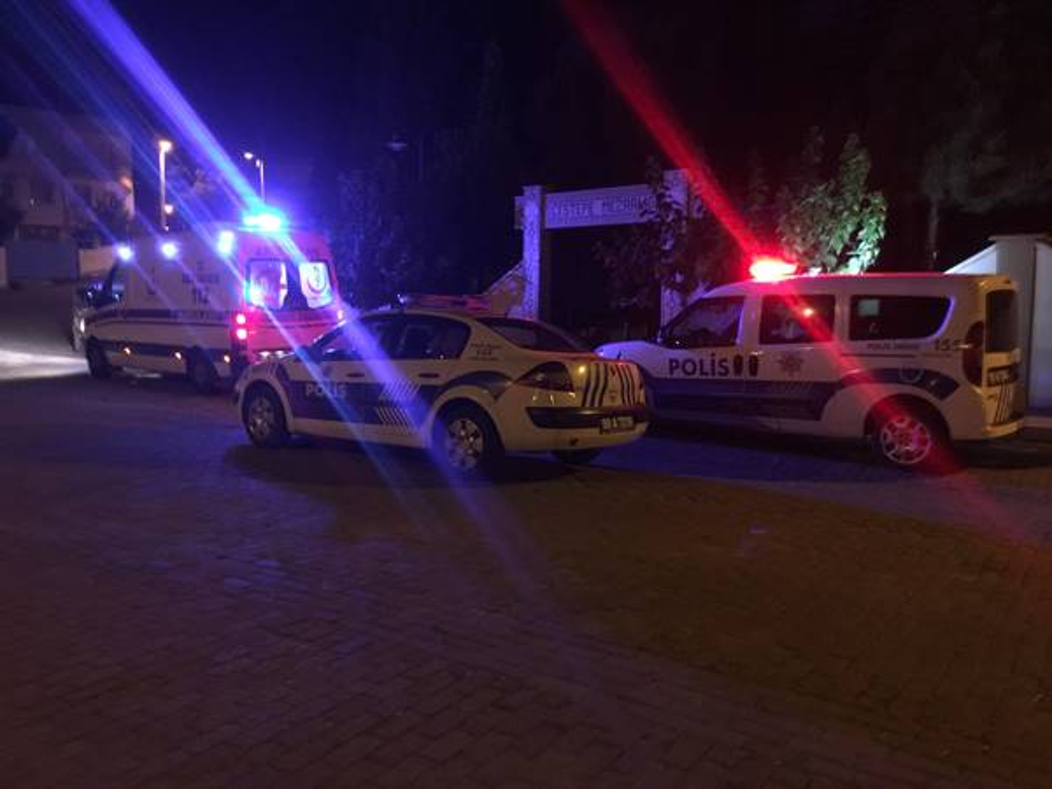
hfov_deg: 61.7
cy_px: 394
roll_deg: -0.6
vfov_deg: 48.2
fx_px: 881
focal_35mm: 29
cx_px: 526
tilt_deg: -5.0
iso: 320
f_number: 2.2
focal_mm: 4.15
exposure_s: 1/4
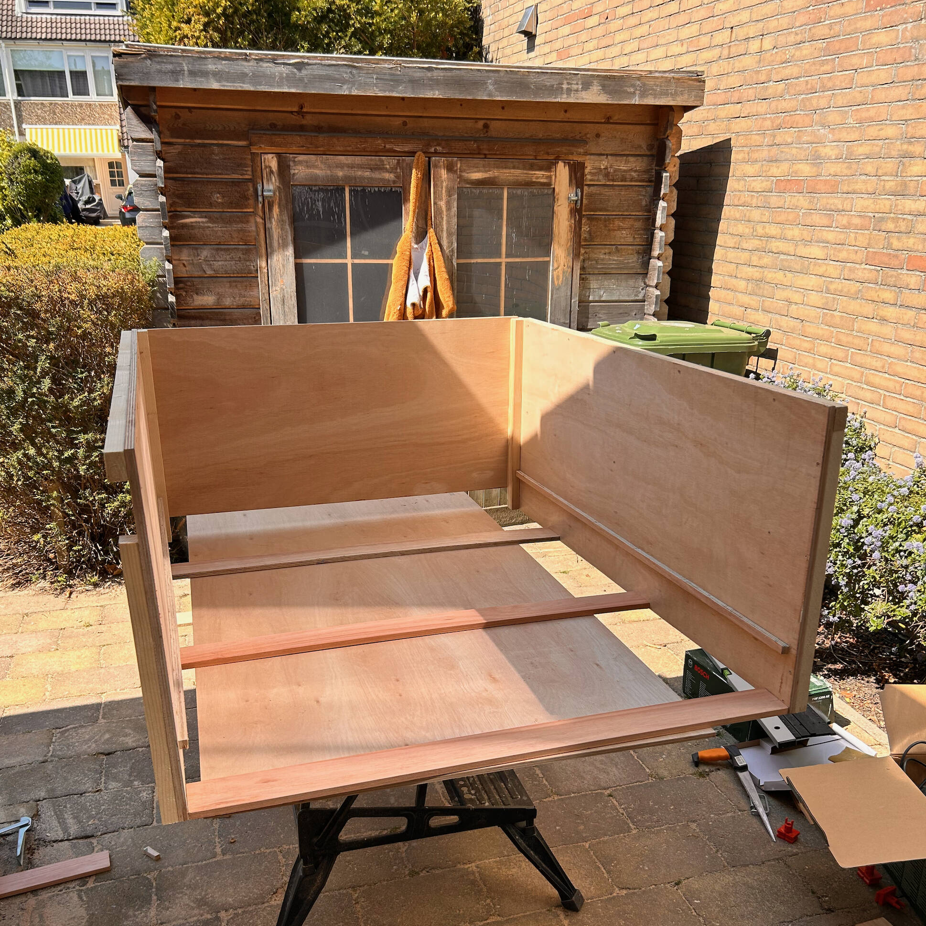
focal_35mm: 31
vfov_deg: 52.1
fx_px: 938
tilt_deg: -24.5
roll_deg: -0.2
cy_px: 568
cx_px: 461
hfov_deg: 52.5
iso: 50
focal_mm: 5.7
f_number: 1.5
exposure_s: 1/1395
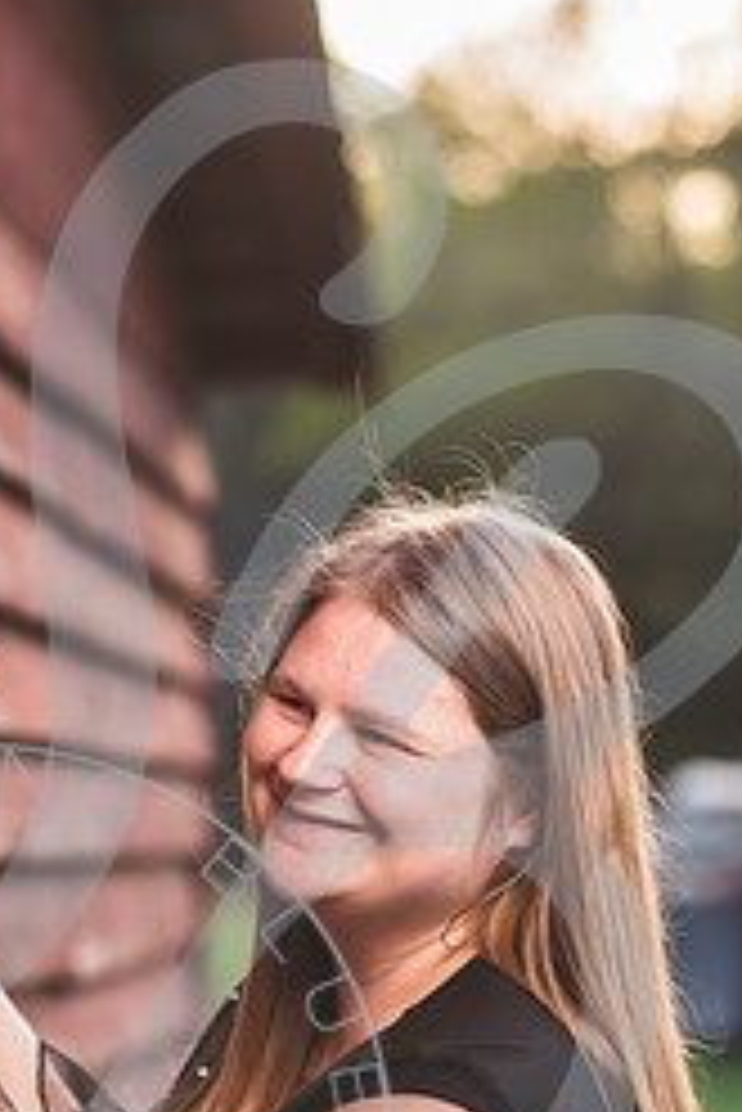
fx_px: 4785
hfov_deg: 8.9
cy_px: 819
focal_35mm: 155
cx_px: 180
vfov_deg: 13.2
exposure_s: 1/250
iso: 100
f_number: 2.8
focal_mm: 85
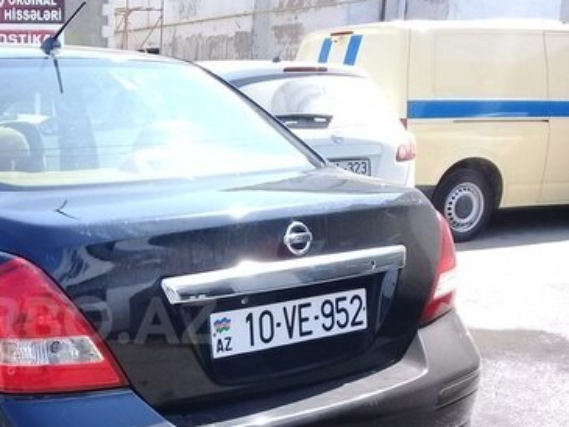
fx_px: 921
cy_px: 320
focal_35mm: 56
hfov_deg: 32.6
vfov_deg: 25.8
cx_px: 58
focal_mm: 3.3
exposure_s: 1/323
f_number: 2.2
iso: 50
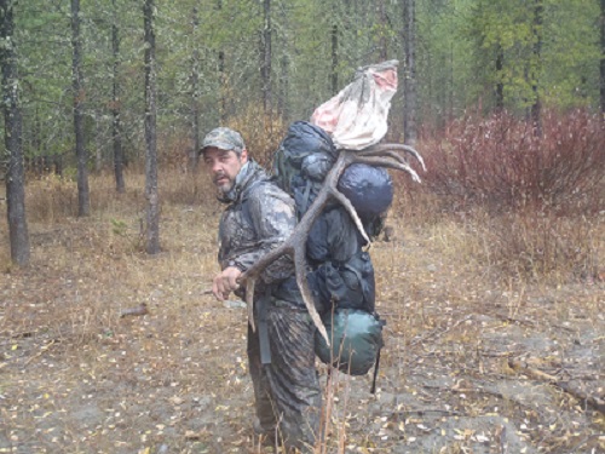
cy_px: 227
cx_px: 302
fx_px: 699
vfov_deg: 36.0
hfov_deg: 46.8
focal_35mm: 40
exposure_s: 1/40
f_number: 4.7
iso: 250
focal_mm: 7.28
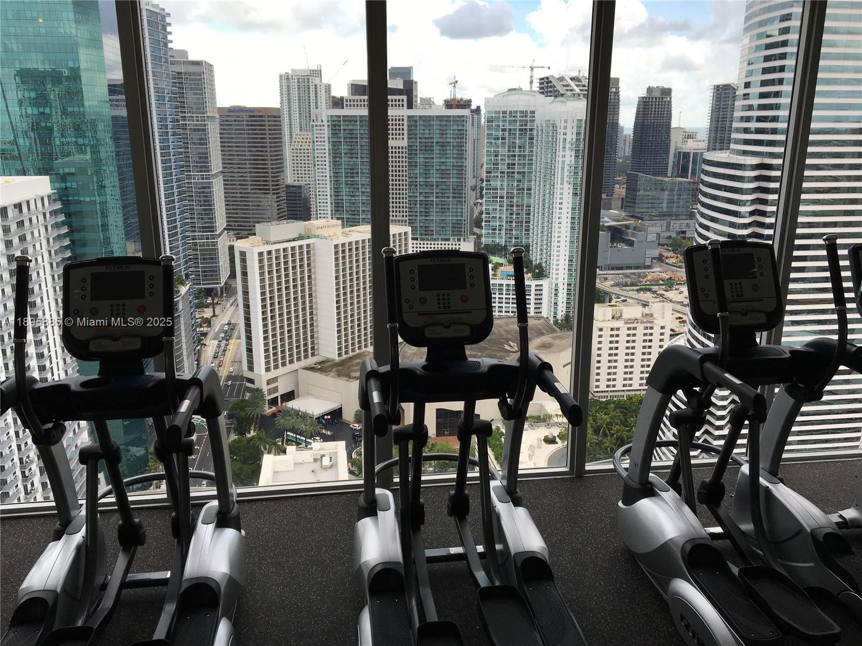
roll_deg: +0.6
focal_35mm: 29
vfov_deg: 48.2
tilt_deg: -15.7
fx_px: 722
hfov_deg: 61.7
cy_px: 323
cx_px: 431
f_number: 2.2
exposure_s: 1/248
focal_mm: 4.15
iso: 25
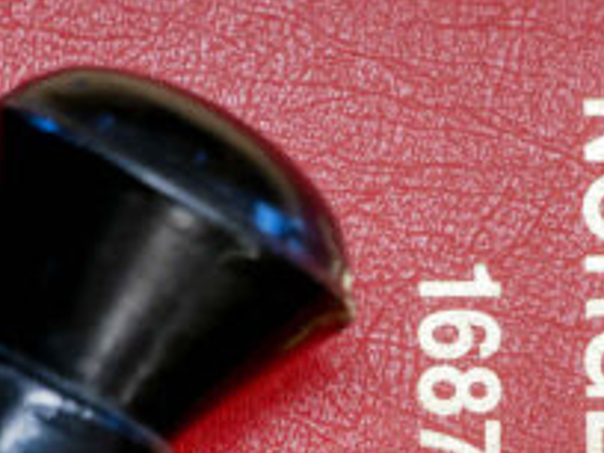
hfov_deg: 10.5
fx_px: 3263
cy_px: 515
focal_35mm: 187
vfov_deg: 7.9
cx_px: 474
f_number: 4
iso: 320
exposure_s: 1/80
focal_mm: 55
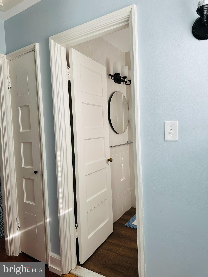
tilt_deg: -2.2
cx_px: 104
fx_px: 192
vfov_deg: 71.6
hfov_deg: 56.8
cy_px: 138
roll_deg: +2.5
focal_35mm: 24
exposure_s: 1/120
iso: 80
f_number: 1.78
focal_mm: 6.86
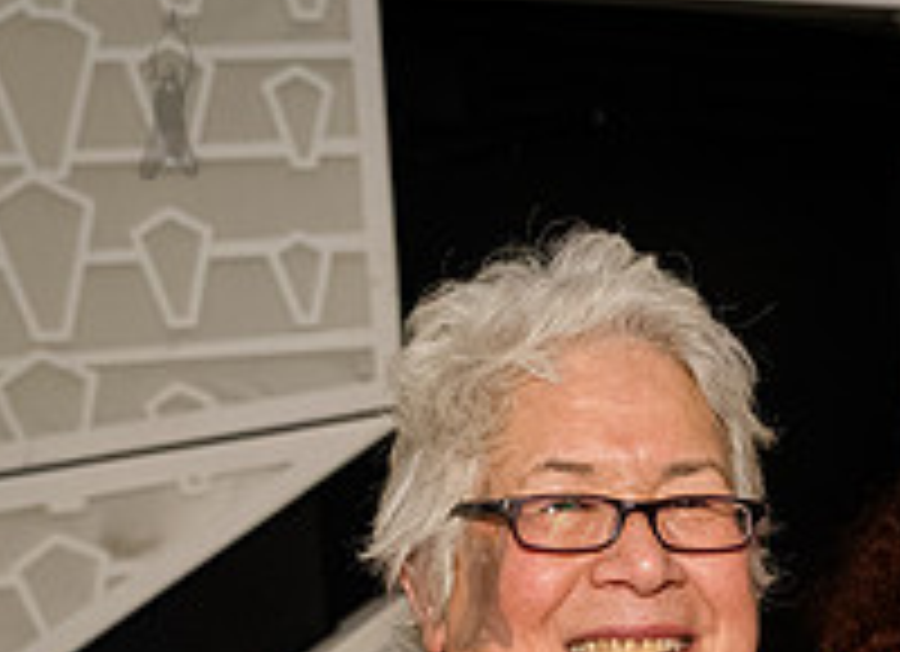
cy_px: 679
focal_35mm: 121
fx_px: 3109
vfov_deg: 11.8
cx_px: 1101
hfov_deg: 15.8
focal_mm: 35
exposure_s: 1/400
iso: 10000
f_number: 3.5
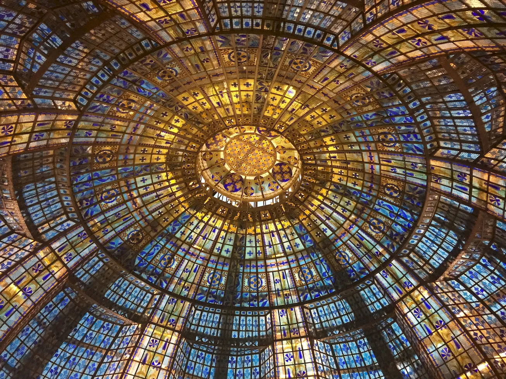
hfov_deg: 61.7
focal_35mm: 29
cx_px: 253
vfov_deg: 48.2
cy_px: 190
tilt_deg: +50.5
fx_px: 424
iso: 200
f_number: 2.2
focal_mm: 4.15
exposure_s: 1/8
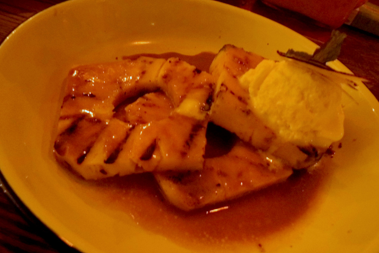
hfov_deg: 67.4
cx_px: 188
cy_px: 144
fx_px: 284
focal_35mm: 27
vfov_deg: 47.8
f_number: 3.1
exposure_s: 1/8
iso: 400
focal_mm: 4.5
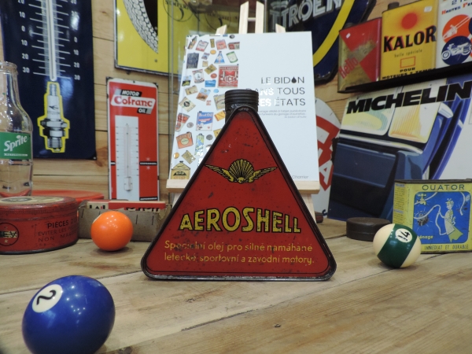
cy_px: 177
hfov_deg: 71.6
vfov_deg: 56.8
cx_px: 236
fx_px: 327
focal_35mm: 24
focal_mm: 4.3
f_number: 3
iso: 400
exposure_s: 1/30
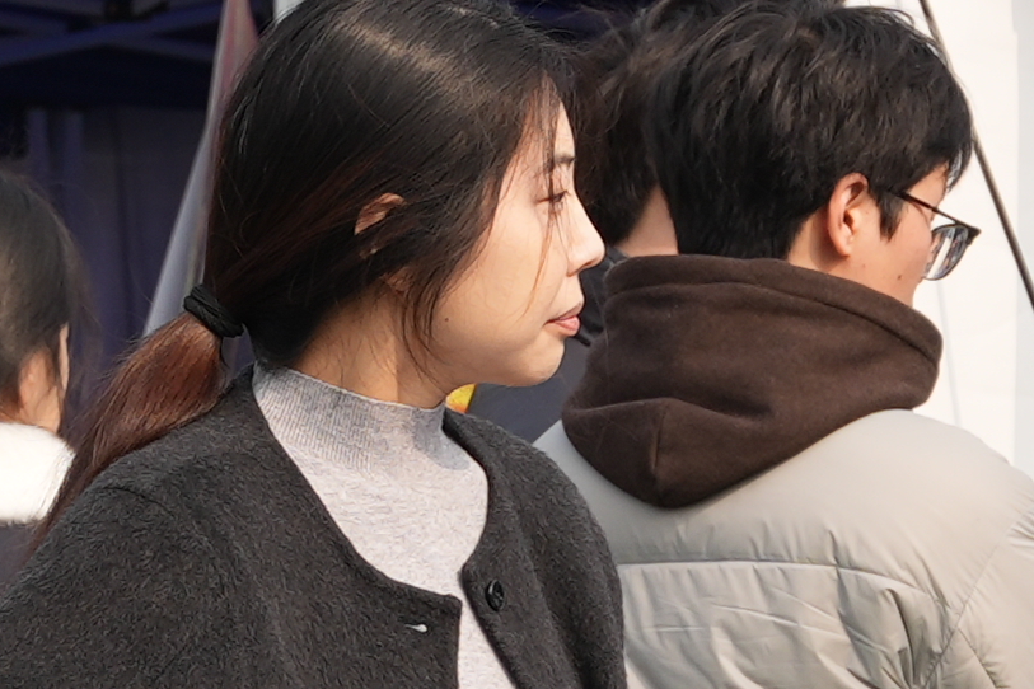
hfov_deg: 3.5
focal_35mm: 595
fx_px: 17088
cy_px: 525
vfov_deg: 2.3
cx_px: 245
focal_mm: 70
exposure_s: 1/200
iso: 100
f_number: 7.1
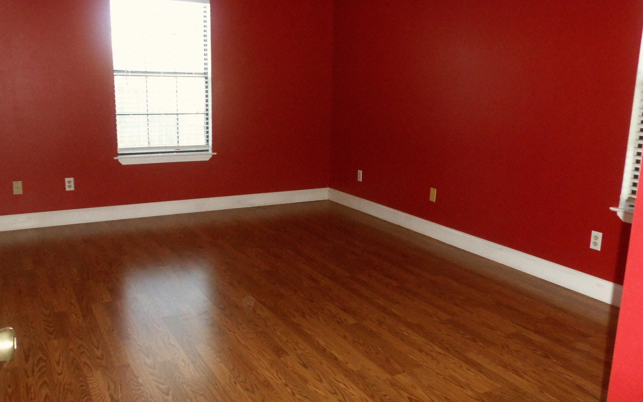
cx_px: 319
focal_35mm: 30
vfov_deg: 41.8
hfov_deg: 62.9
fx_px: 526
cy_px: 188
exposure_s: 1/60
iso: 320
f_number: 3.3
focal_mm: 5.1
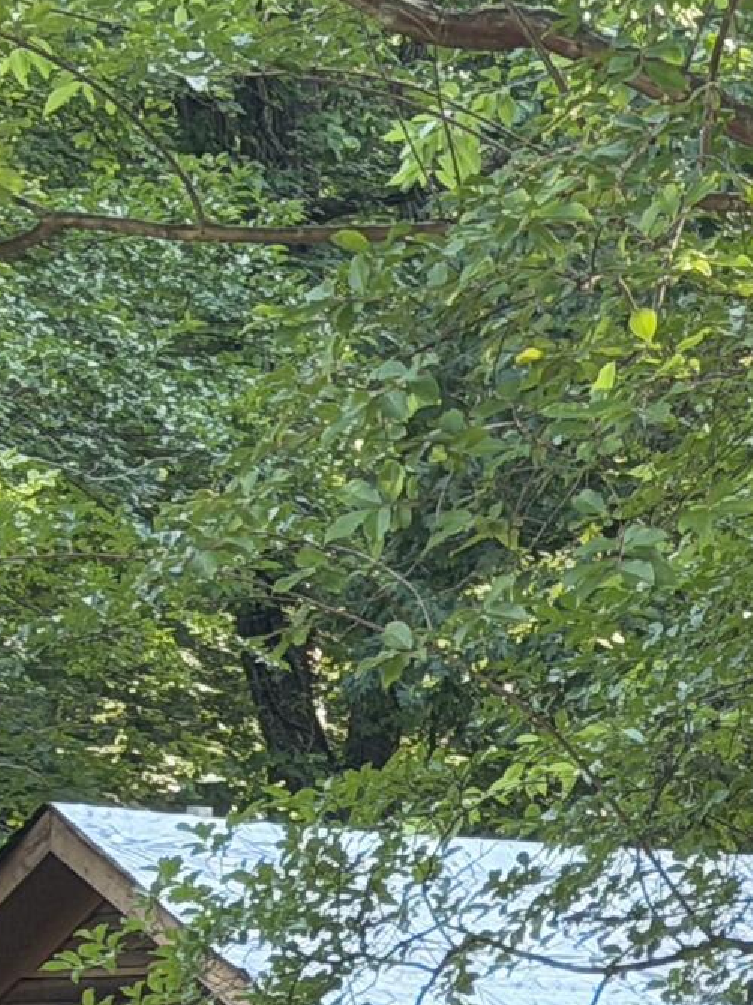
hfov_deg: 6.6
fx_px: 6240
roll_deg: +0.4
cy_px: 1600
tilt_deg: -3.4
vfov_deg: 8.9
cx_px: 1628
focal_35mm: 215
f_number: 1.78
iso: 80
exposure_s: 1/139
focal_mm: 6.76
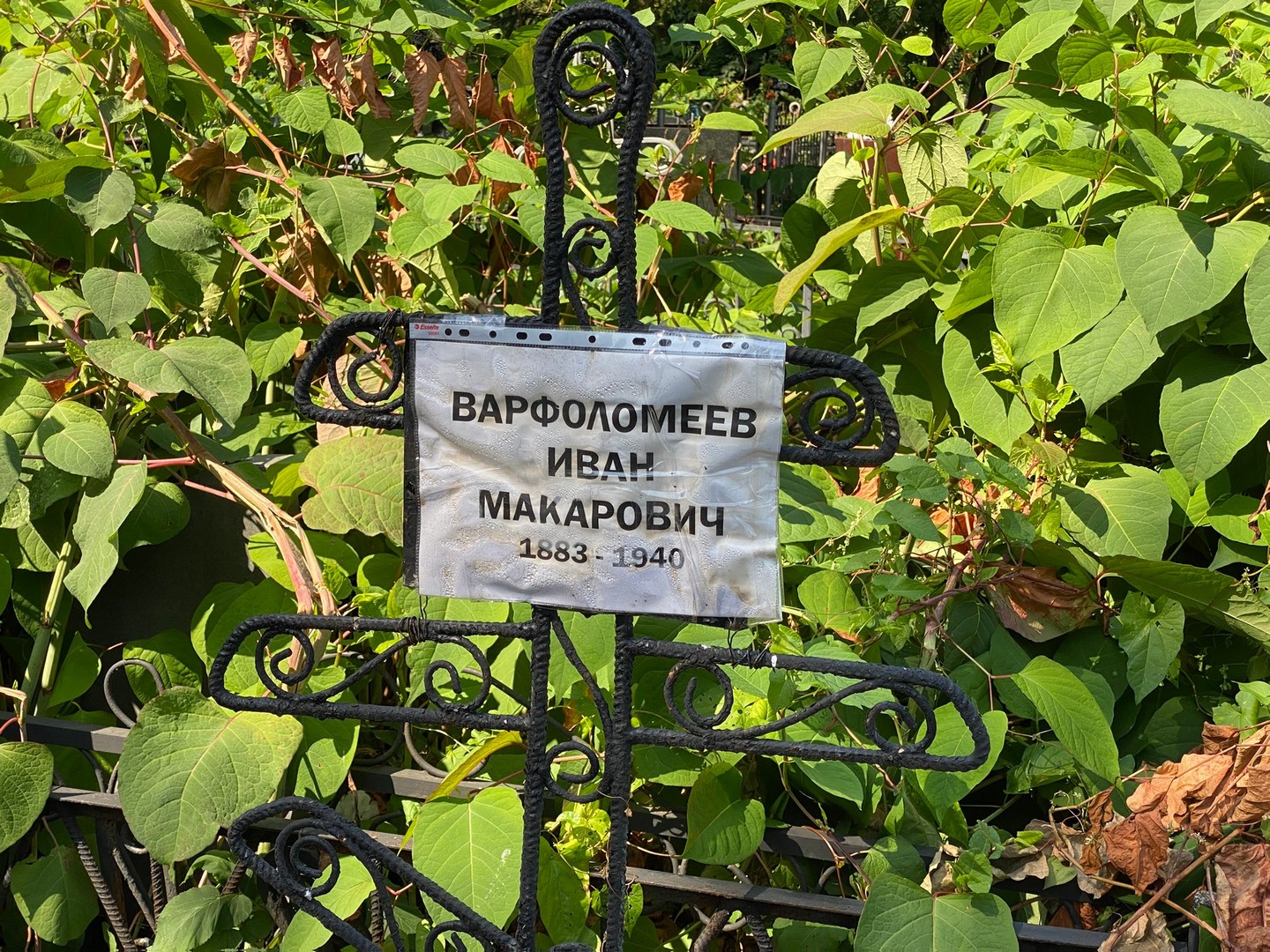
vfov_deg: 28.0
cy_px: 476
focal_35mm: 52
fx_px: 1908
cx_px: 635
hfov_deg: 36.8
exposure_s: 1/361
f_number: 2
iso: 20
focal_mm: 6
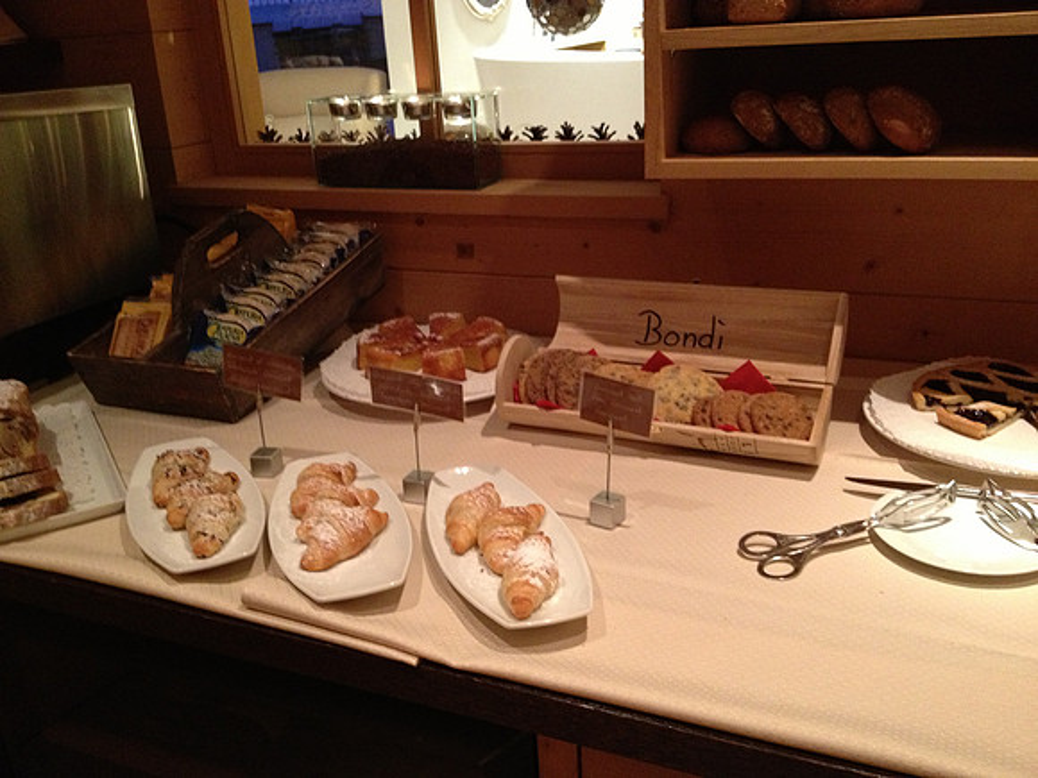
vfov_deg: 40.7
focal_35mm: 35
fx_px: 1050
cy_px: 389
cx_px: 519
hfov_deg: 52.6
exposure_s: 1/15
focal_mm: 4.28
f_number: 2.4
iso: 400
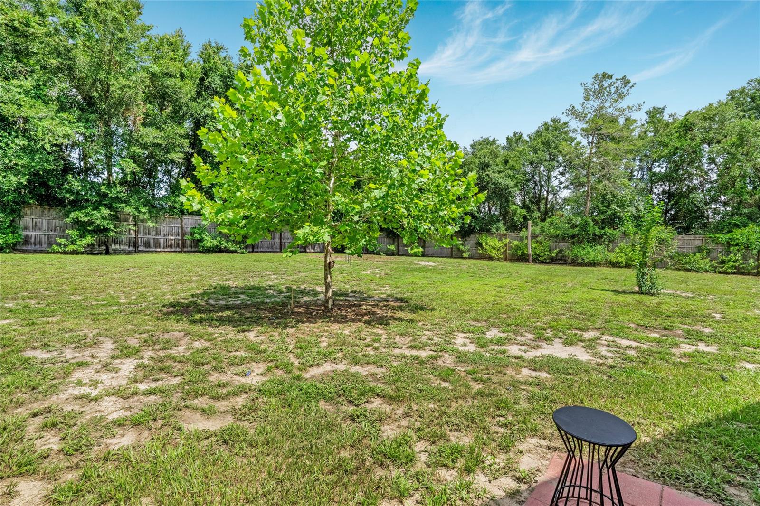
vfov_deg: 72.0
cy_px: 253
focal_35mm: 16
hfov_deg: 95.0
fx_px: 348
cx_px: 380
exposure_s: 1/4000
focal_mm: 11
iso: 250
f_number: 9
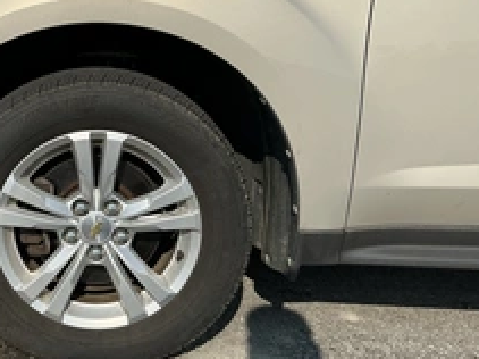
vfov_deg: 27.3
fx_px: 733
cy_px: 109
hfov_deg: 34.1
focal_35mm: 53
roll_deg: -1.9
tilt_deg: -11.1
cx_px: 41
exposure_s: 1/3322
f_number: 1.8
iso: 25
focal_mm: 3
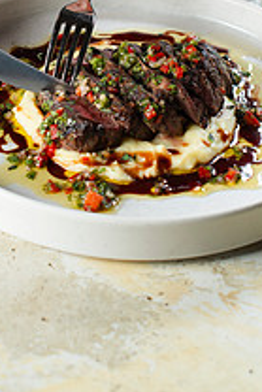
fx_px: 1177
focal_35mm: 108
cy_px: 17
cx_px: 58
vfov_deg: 18.5
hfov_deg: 12.7
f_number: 5
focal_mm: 50
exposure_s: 1/200
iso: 200
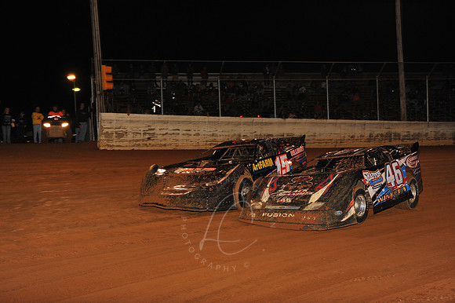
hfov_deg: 39.6
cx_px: 228
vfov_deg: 27.0
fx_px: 632
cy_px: 152
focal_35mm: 50
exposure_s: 1/320
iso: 800
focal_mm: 50
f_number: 7.1
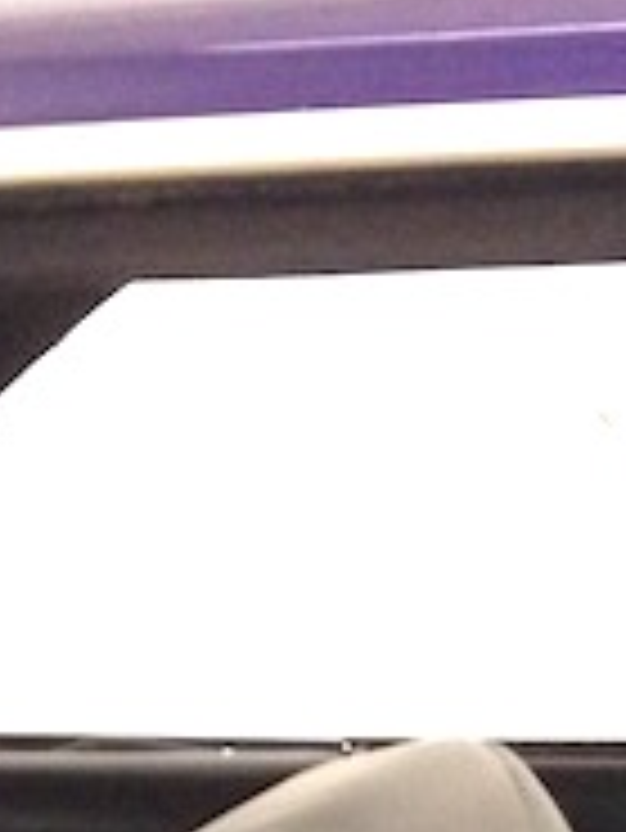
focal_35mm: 152
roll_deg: +2.1
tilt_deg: -24.5
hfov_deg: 9.8
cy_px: 1896
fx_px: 3661
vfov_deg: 11.2
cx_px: 446
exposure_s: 1/17
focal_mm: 4.12
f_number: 2.4
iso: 400
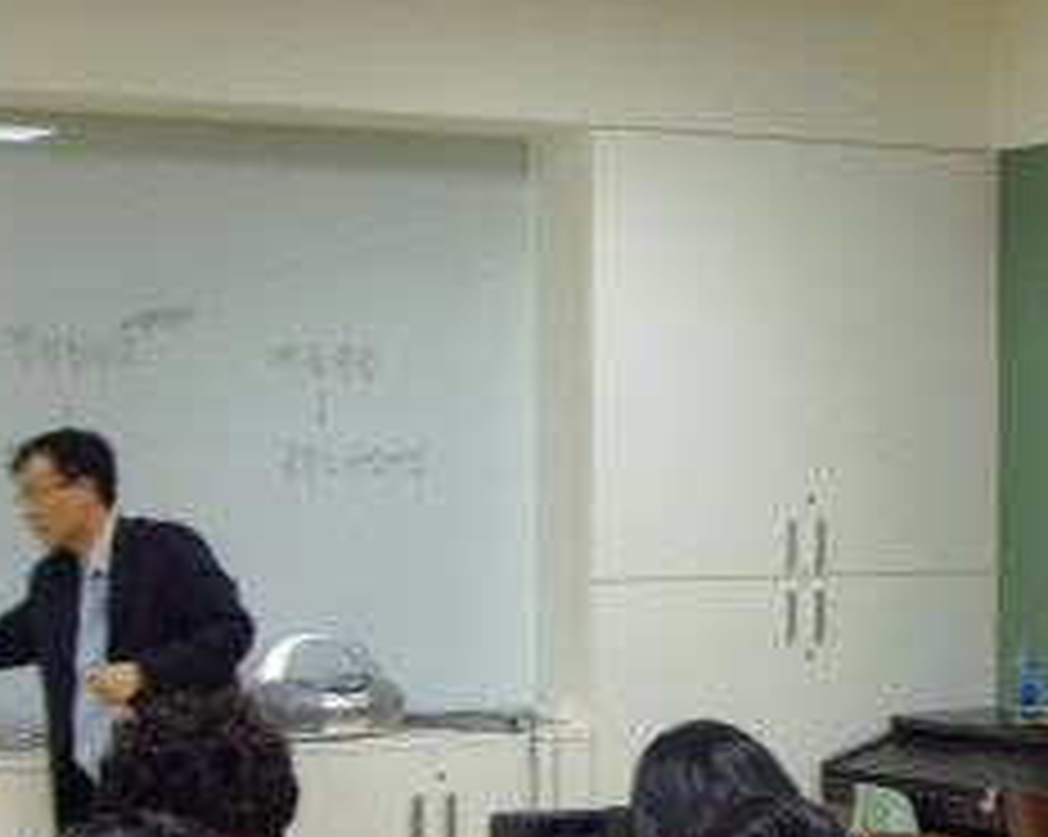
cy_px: 713
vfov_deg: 15.2
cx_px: 702
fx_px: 3099
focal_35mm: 100
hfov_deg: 19.1
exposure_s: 1/30
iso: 200
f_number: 3.7
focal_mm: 7.7
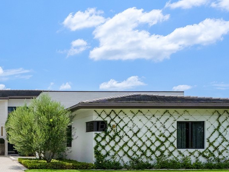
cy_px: 86
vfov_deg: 35.9
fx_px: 265
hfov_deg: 39.6
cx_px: -14
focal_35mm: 40
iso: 320
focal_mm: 14
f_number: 11
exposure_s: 1/1600
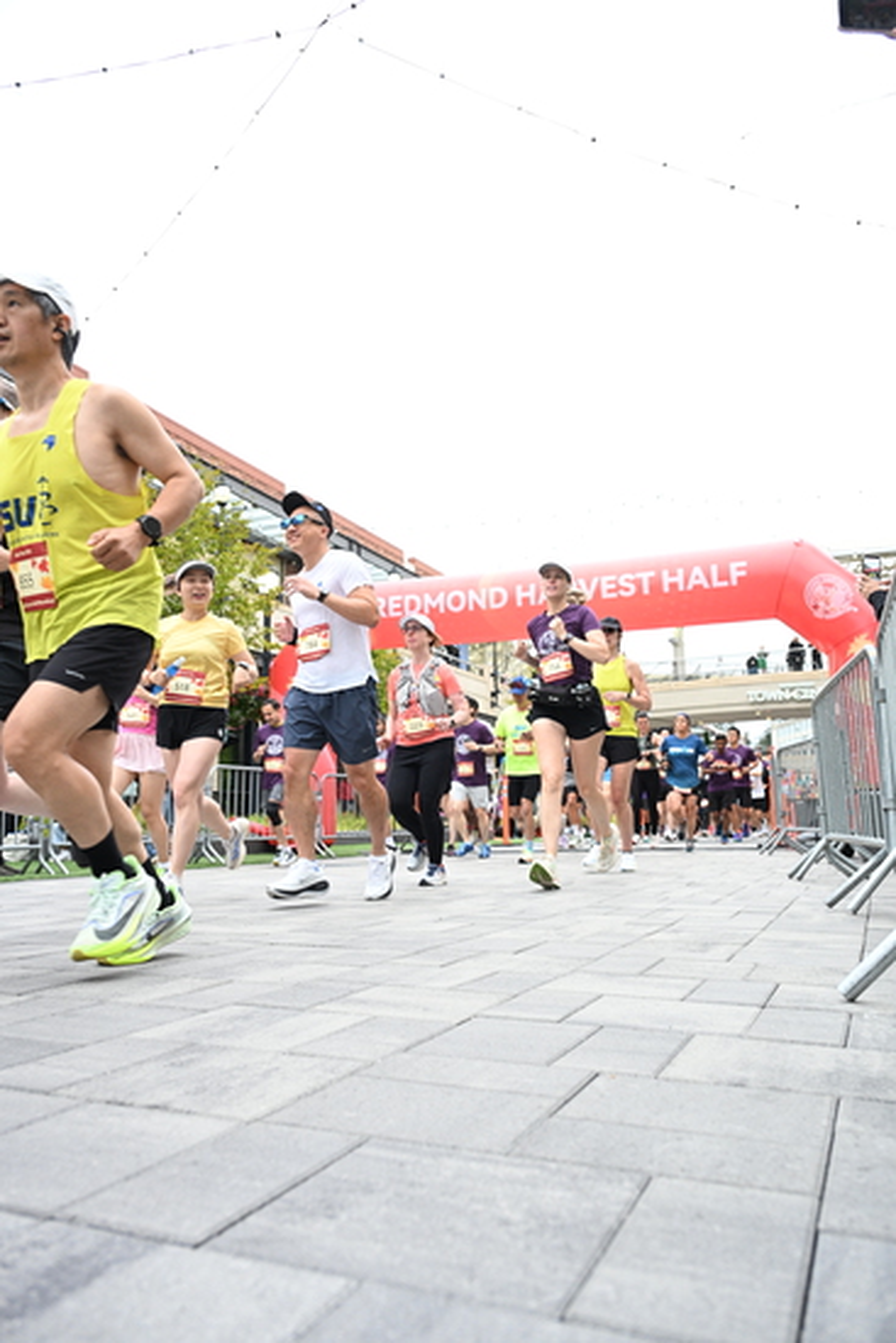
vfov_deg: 67.4
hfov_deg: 48.0
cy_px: 672
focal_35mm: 27
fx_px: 1007
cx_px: 448
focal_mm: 27
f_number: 4
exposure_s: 1/640
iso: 2000
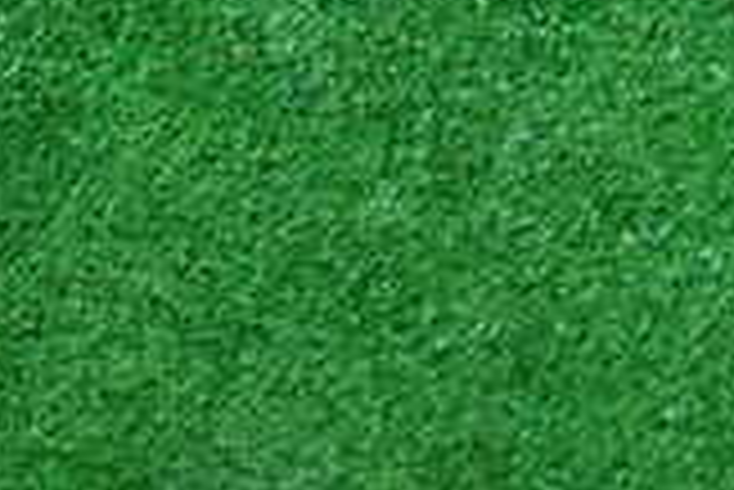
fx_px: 3898
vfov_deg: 7.1
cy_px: -283
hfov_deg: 10.2
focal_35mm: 191
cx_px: -554
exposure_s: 1/13
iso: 1000
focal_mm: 9.01
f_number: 3.2
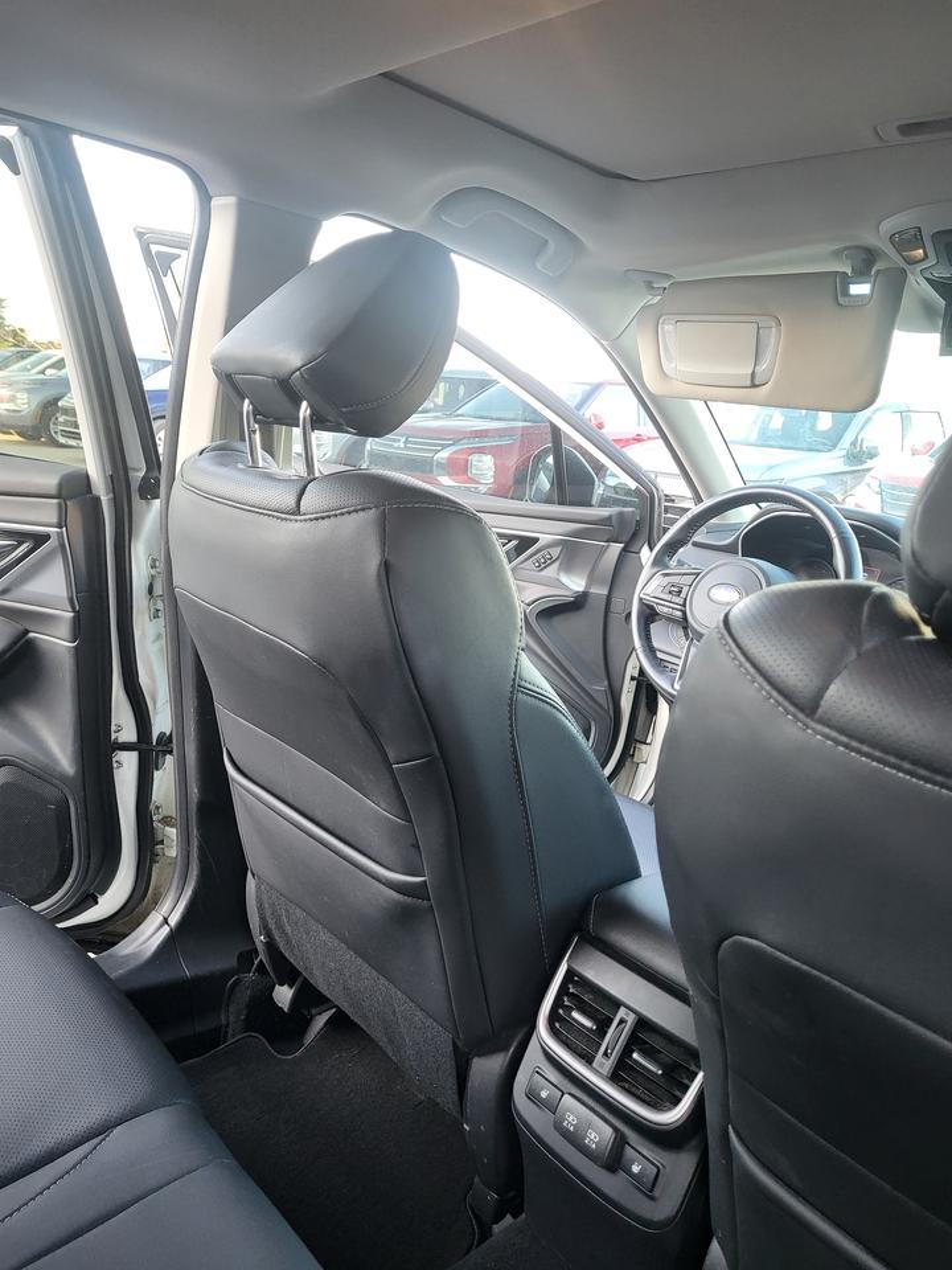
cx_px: 476
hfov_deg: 53.1
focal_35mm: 26
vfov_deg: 67.3
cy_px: 635
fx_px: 953
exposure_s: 1/120
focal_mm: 5.4
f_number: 1.8
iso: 200
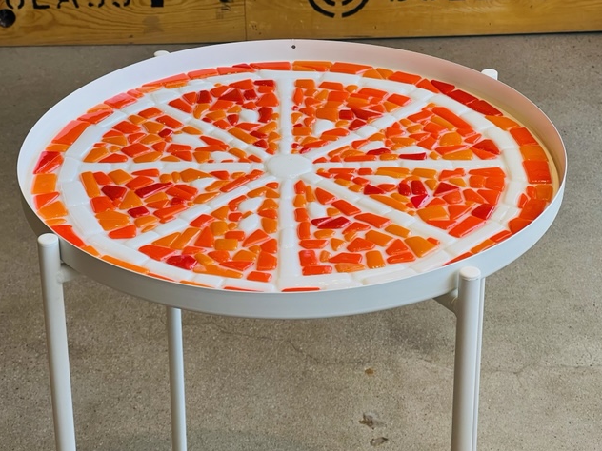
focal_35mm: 78
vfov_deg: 18.9
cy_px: 226
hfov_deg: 25.0
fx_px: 1356
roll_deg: +0.1
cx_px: 302
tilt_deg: -30.7
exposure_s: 1/122
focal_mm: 9
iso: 100
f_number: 2.8
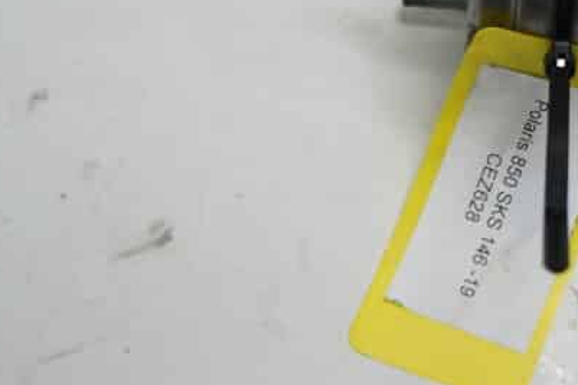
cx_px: 603
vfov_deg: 19.2
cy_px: 15
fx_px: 1107
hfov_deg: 27.3
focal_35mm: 69
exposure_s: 1/60
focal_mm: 18
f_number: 3.5
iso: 100
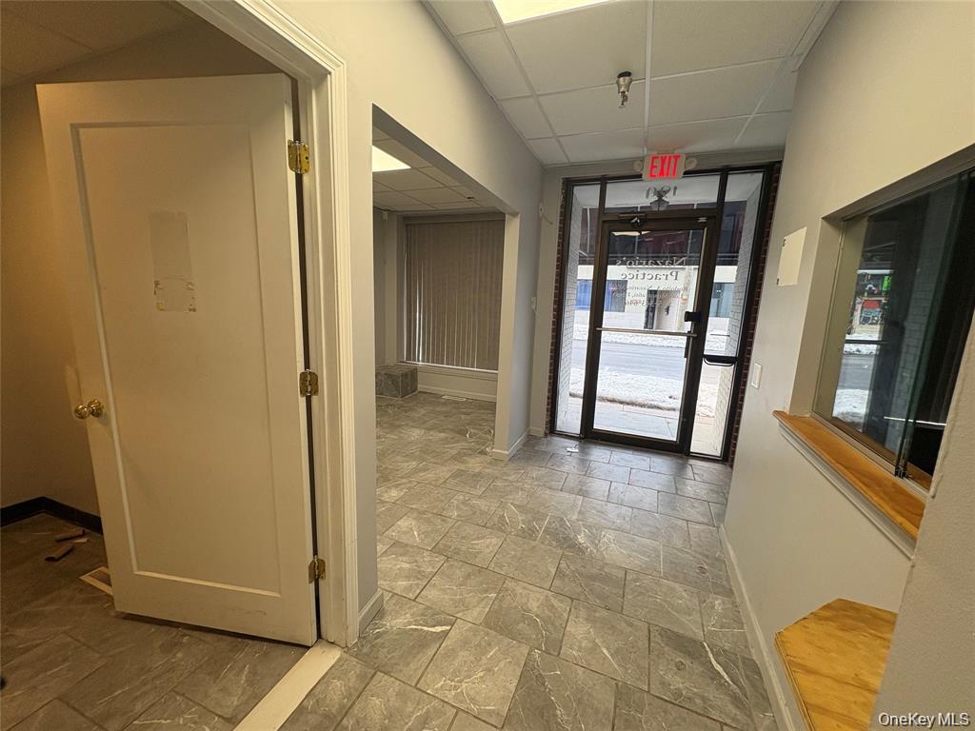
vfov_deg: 85.7
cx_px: 488
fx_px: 394
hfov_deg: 102.1
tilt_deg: -9.8
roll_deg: -2.2
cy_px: 366
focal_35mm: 14
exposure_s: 1/120
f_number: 2.2
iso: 160
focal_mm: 2.22
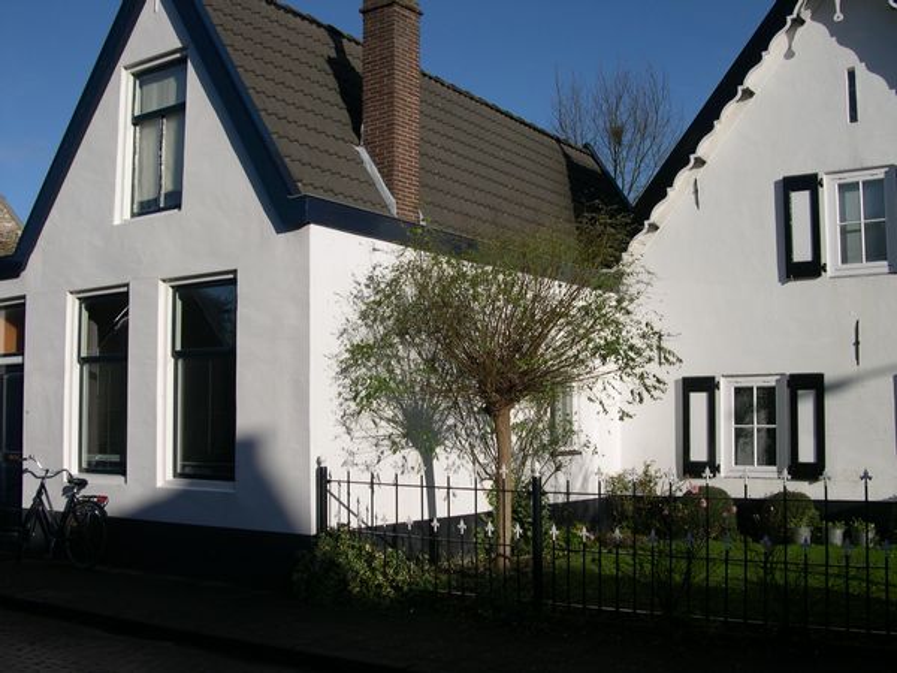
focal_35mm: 38
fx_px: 985
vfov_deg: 37.7
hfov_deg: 49.0
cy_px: 336
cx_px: 448
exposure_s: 1/367
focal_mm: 8
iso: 100
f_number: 7.6
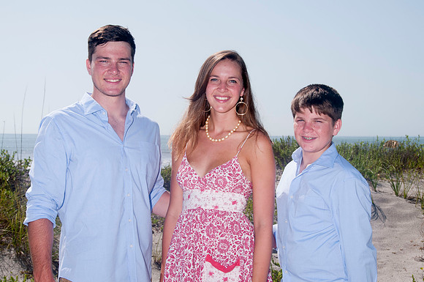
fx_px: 847
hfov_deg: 28.1
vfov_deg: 18.9
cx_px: 212
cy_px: 141
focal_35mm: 72
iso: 100
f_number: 13
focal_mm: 48
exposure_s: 1/250
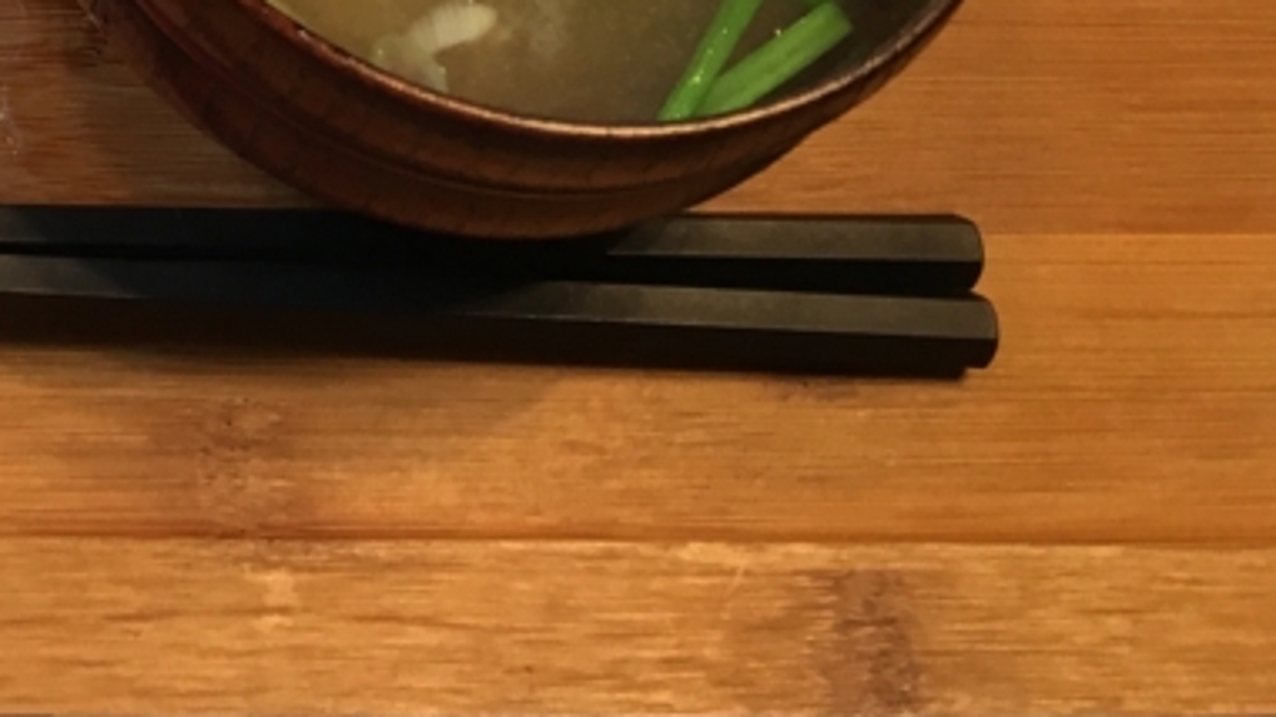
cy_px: -496
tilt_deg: -59.6
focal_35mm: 85
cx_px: -311
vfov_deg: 13.1
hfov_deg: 22.7
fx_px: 2875
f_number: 2.2
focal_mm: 4.15
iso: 50
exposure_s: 1/30
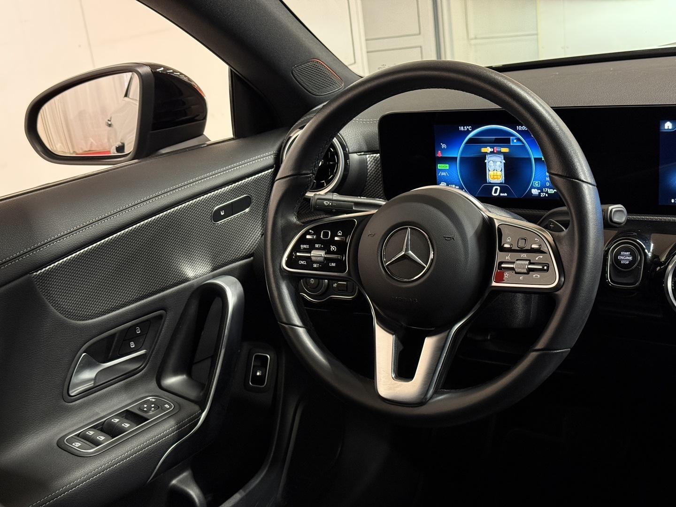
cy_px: 254
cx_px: 338
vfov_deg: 30.3
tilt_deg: -17.5
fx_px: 937
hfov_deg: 39.7
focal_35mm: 48
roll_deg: +7.1
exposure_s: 1/40
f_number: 1.78
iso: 400
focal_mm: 6.76
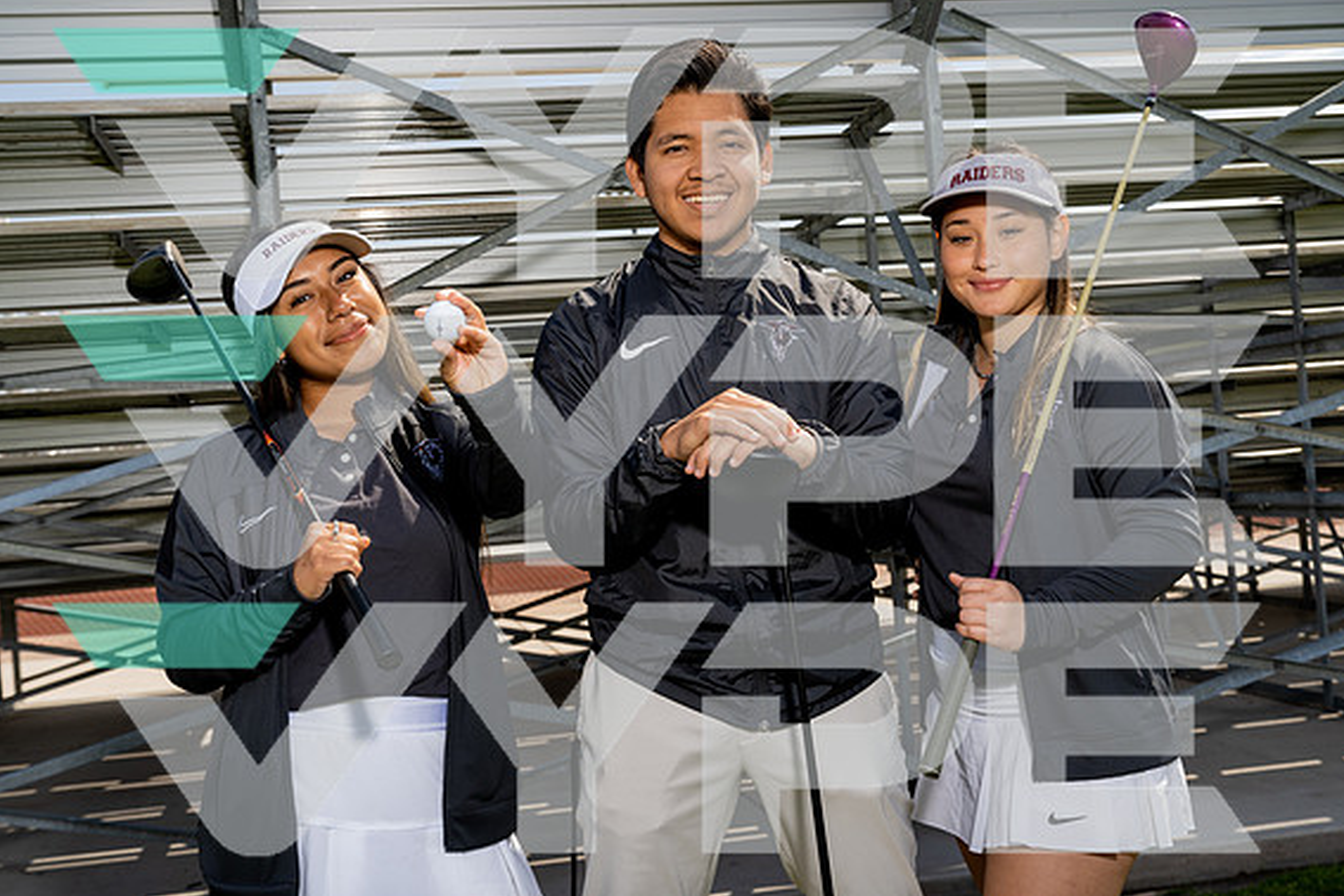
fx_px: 1605
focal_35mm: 43
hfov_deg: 45.4
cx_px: 664
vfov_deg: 31.2
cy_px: 442
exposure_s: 1/250
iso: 100
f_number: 8
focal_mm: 42
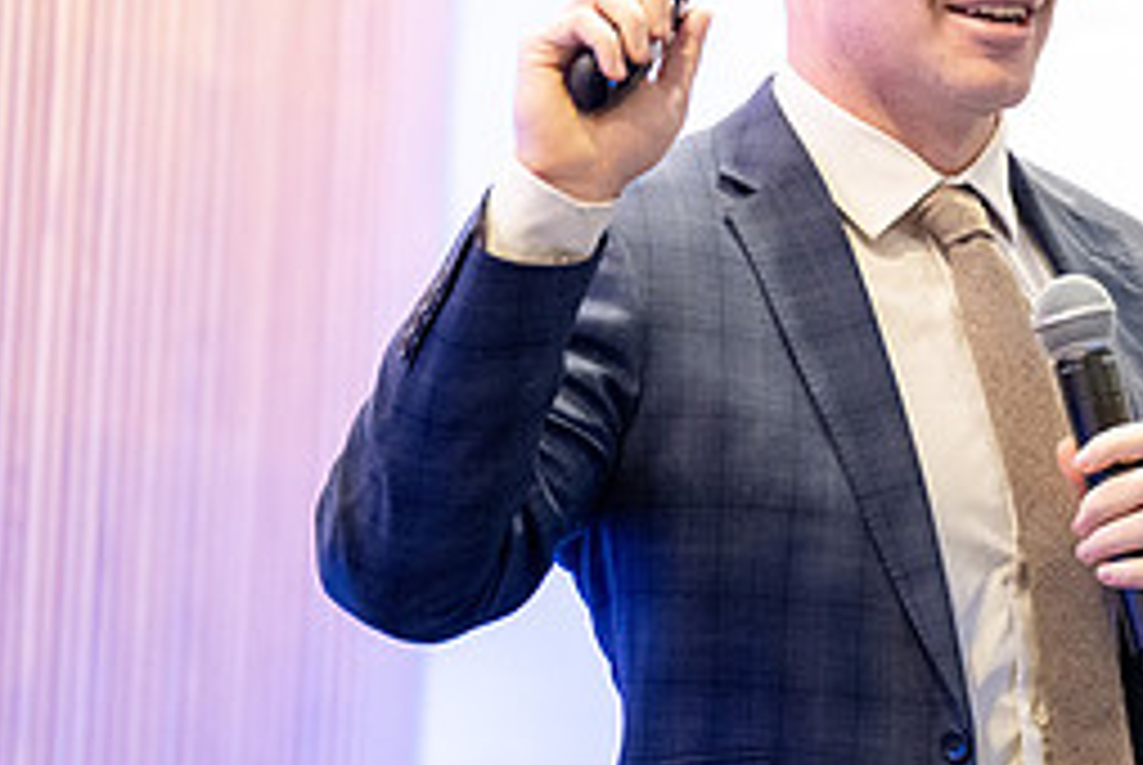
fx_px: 14494
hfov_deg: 4.5
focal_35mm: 456
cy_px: 241
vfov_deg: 3.0
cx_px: 1210
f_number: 2.8
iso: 3200
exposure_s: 1/400
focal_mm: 200
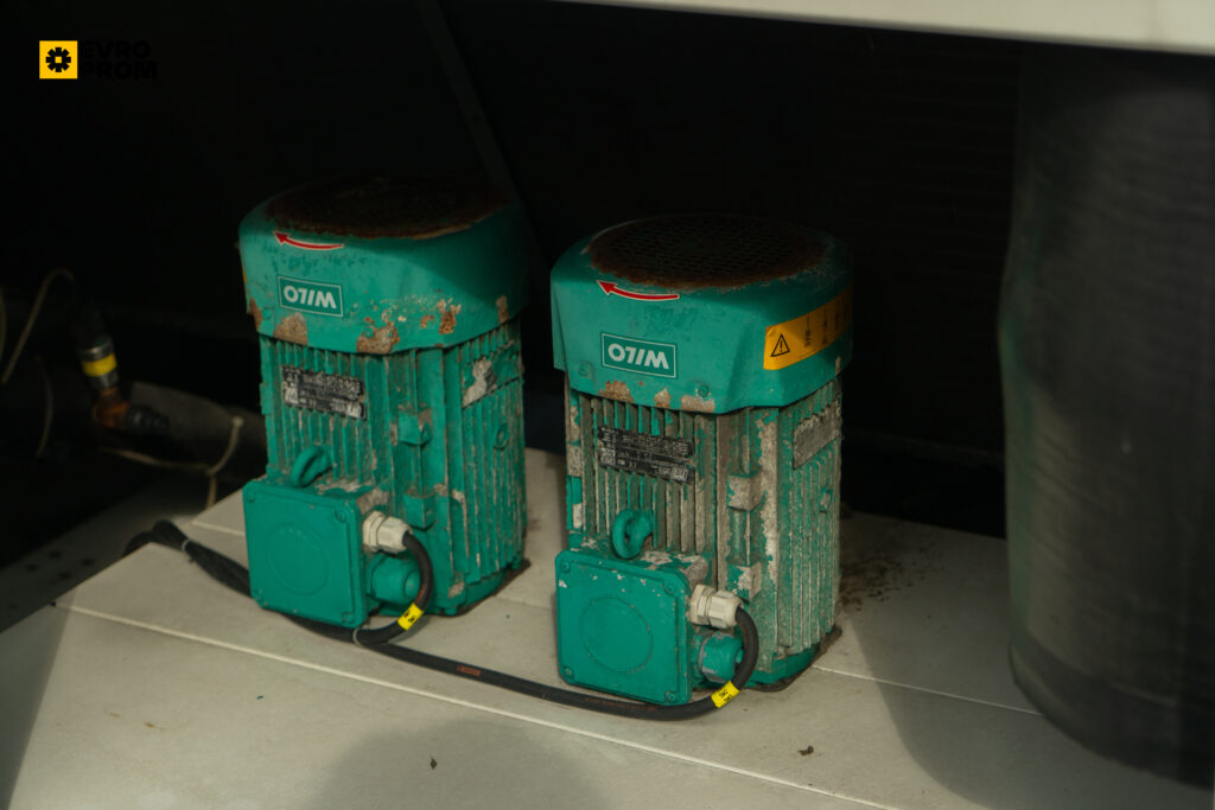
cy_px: 405
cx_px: 608
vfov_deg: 19.7
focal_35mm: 69
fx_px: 2329
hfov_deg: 29.2
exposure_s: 1/1250
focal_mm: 69
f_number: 4
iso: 320
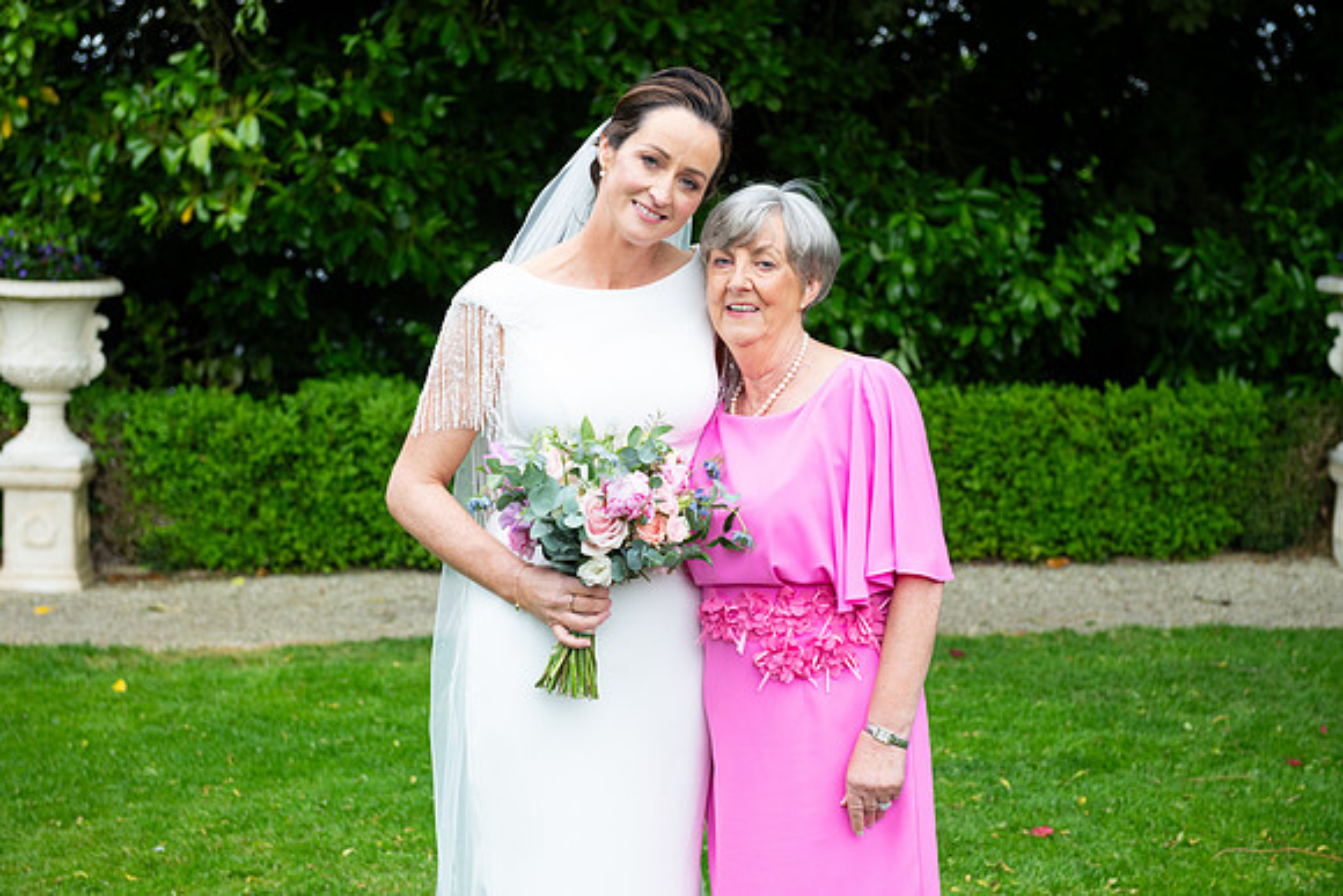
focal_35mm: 70
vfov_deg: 19.5
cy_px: 448
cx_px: 672
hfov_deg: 28.8
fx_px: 2612
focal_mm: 70
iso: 200
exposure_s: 1/200
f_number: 5
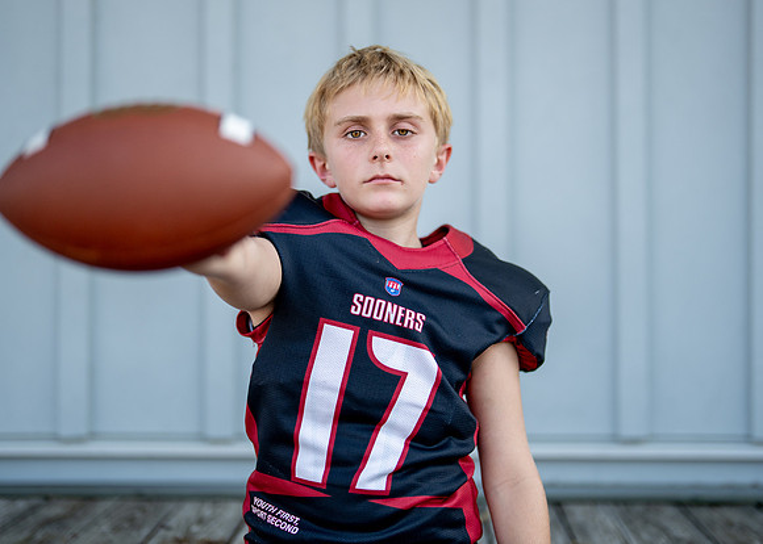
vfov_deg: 23.5
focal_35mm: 60
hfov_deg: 32.6
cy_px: 242
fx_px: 1306
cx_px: 394
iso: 125
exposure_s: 1/2500
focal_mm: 50
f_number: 1.2
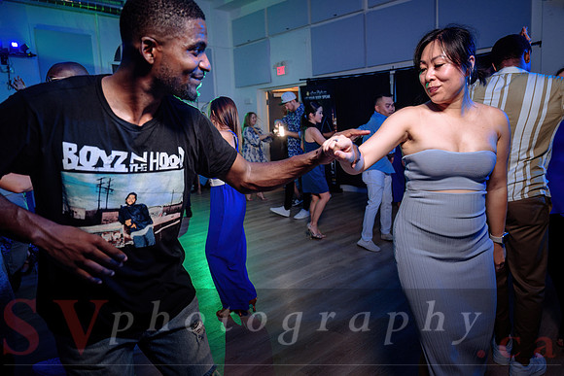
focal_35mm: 26
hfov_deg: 70.4
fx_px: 400
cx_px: 300
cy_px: 176
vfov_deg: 50.4
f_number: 3.2
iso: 800
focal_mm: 24
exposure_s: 1/125
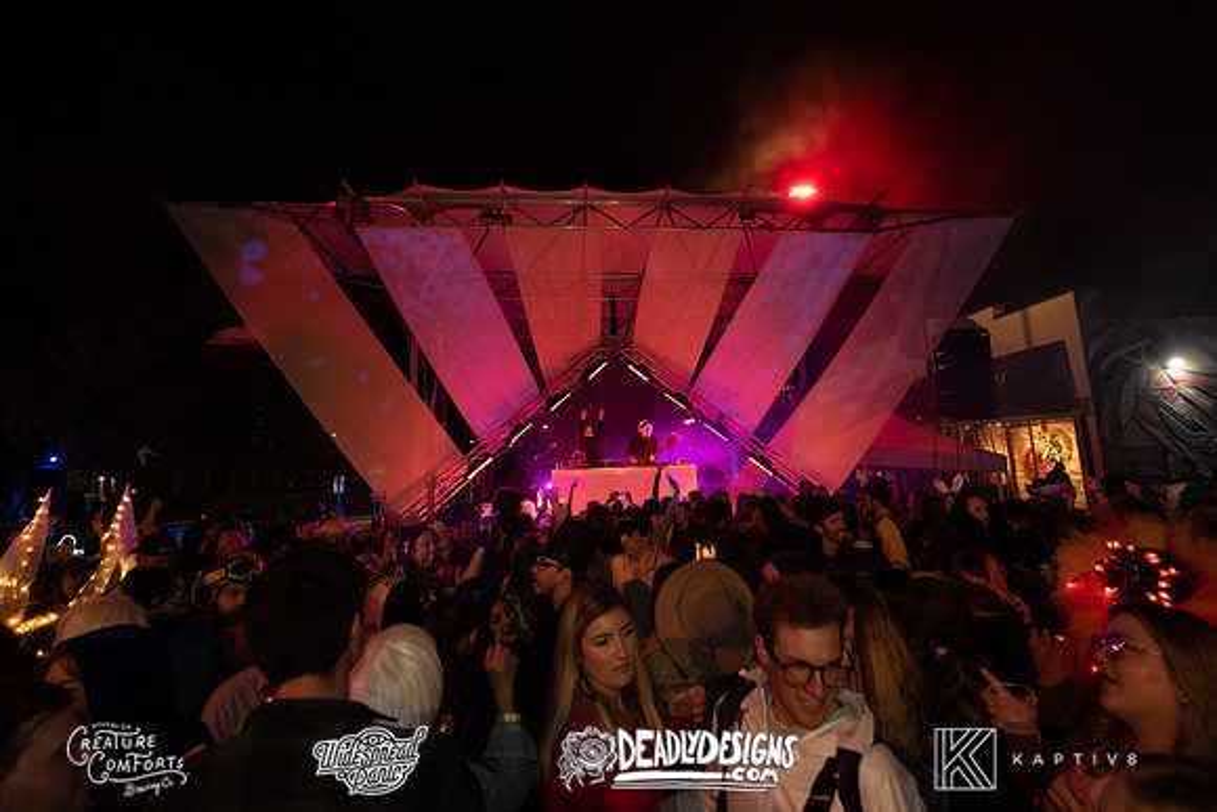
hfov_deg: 95.9
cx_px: 629
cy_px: 363
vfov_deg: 72.8
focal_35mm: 16
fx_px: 549
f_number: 3.5
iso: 2000
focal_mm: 14
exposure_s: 1/60
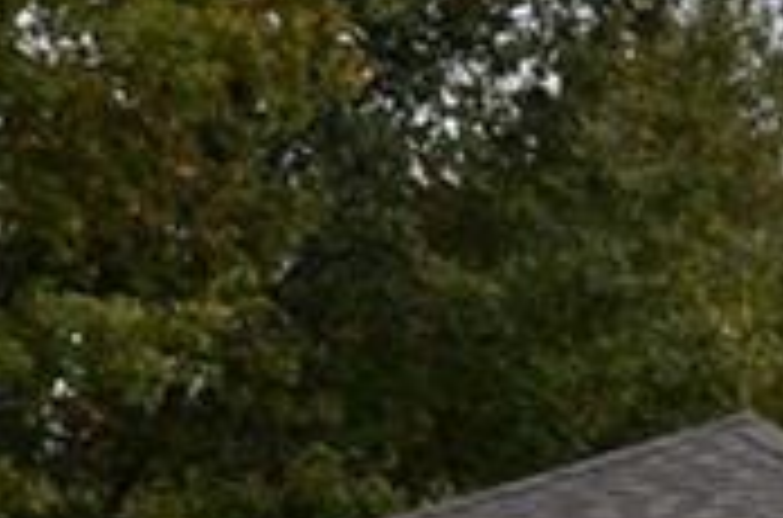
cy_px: 1245
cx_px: 1544
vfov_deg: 7.9
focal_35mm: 159
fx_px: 3449
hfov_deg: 11.7
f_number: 5.6
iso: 100
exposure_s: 1/250
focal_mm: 18
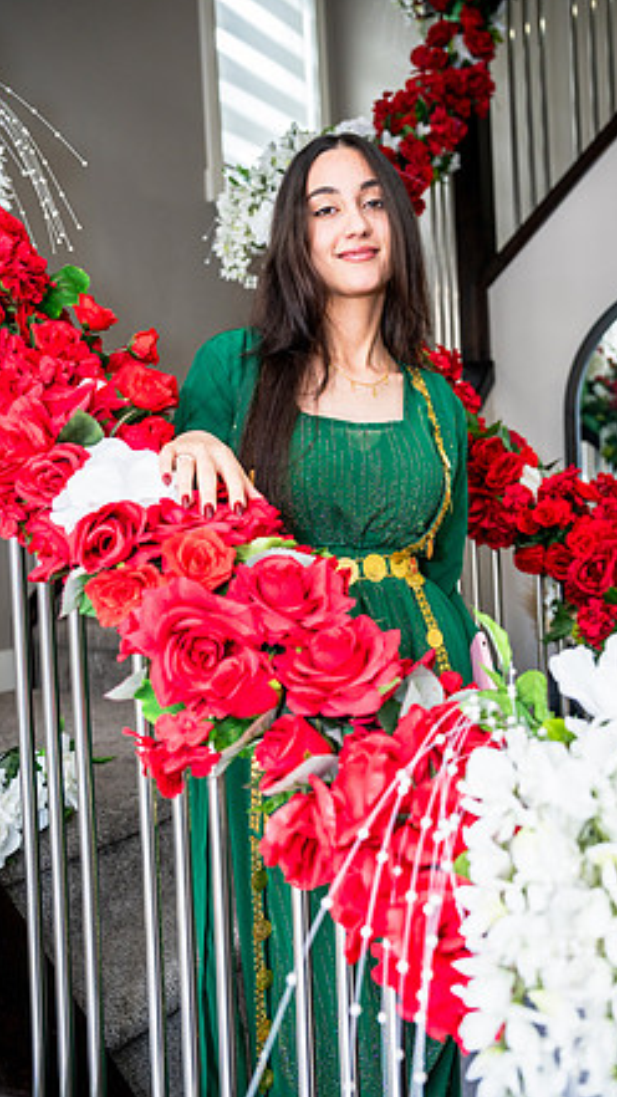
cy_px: 542
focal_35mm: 31
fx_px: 902
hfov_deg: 37.7
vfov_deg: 62.6
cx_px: 346
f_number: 2.8
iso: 1250
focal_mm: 29
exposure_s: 1/200
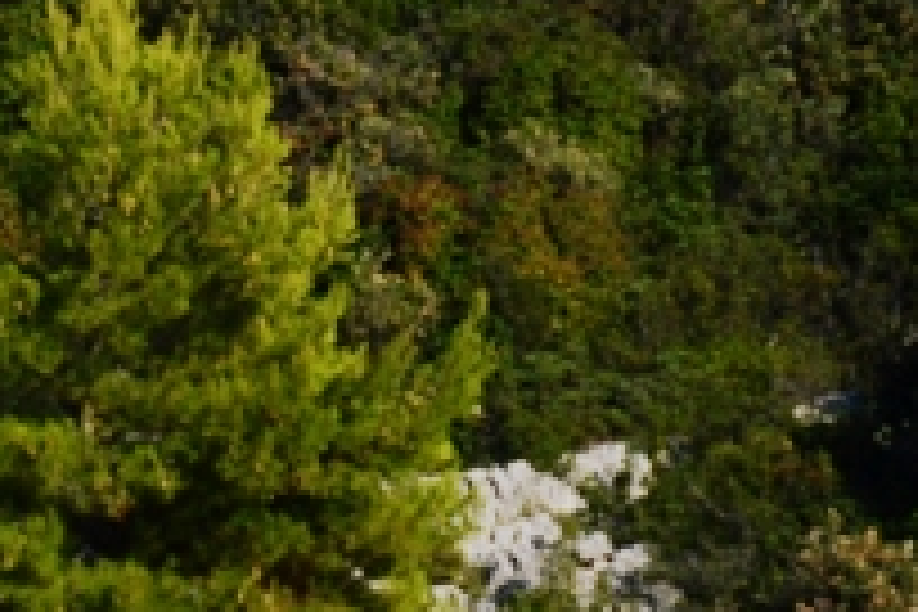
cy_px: 1166
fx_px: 8465
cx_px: -1040
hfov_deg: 6.0
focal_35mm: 332
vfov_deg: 4.1
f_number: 4.8
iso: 180
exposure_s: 1/3200
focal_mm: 50
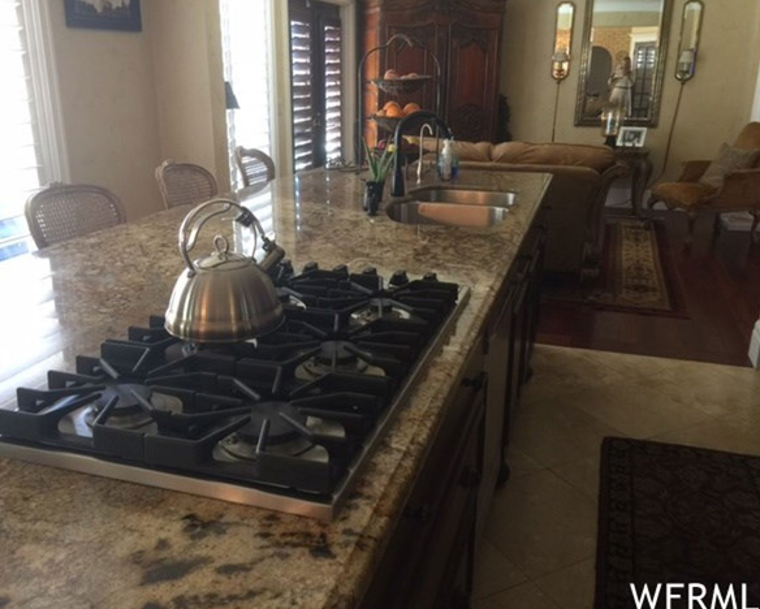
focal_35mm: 31
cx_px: 366
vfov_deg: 47.2
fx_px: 698
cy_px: 302
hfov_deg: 57.1
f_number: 2.2
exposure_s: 1/15
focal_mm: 4.15
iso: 50
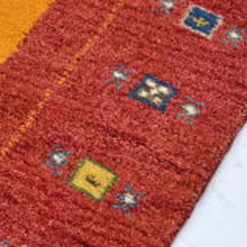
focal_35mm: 113
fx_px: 912
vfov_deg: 15.4
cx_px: -147
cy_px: 122
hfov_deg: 14.2
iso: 125
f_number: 4.5
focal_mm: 35
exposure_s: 1/25
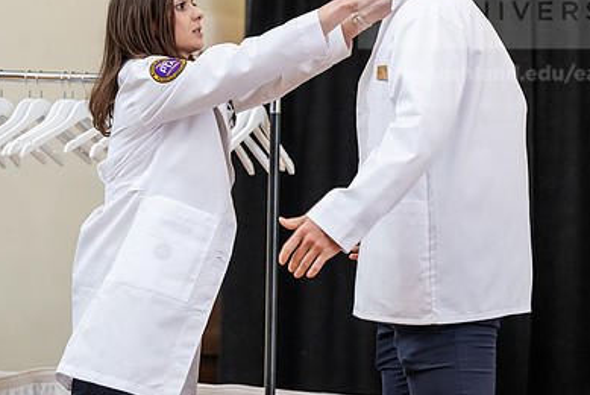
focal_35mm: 164
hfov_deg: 12.5
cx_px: 312
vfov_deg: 8.4
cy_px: 106
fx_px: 2690
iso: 1600
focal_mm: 110
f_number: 3.5
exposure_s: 1/200
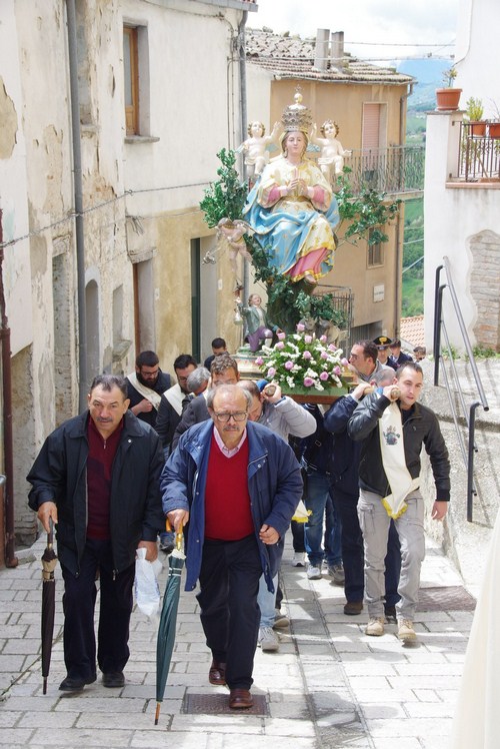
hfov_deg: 21.2
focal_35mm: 64
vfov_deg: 31.4
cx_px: 250
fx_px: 1333
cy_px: 374
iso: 800
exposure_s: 1/250
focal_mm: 43
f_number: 10
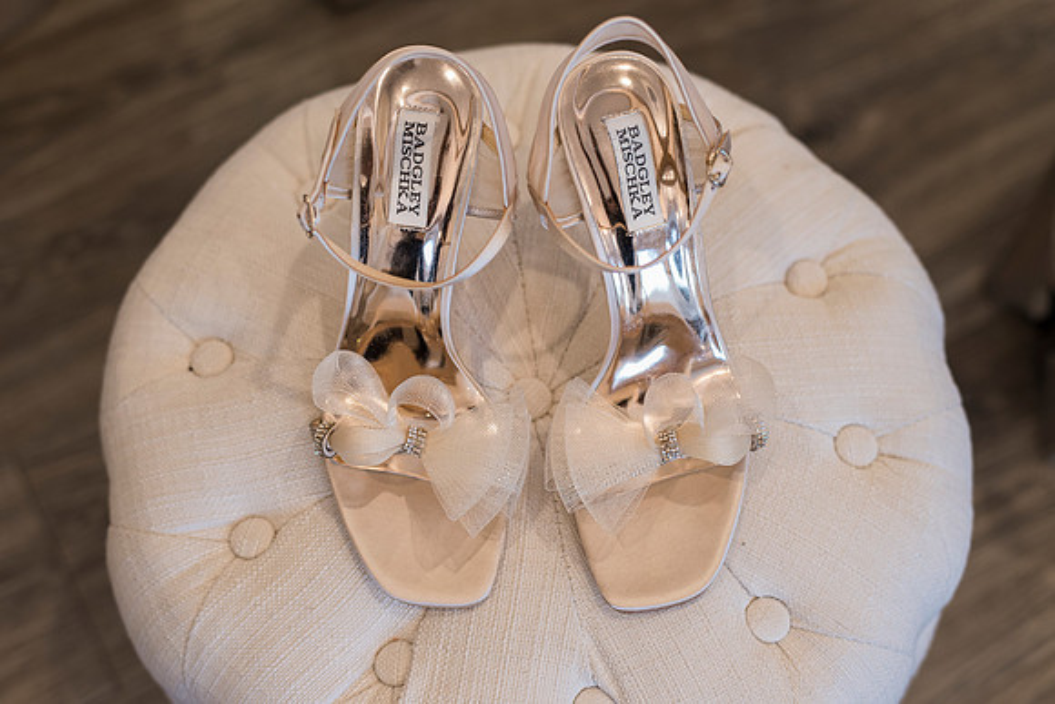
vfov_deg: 27.0
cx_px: 528
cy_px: 352
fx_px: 1466
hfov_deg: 39.6
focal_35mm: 50
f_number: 3.2
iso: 800
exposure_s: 1/160
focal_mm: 50
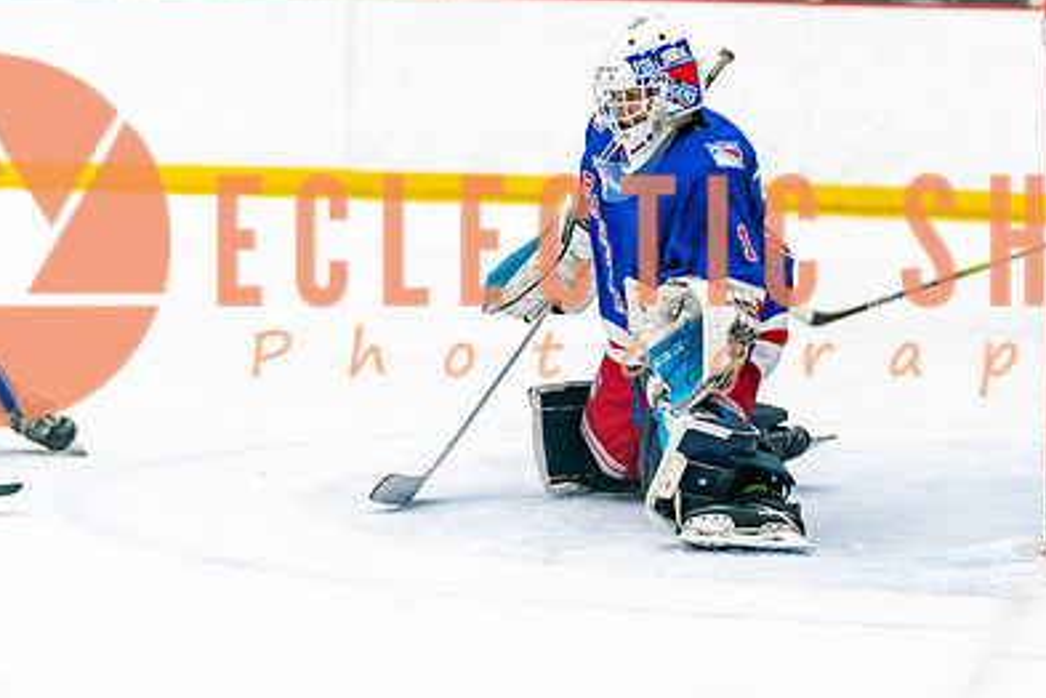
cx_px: 678
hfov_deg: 10.9
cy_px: 241
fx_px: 5491
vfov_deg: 7.3
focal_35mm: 189
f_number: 2.8
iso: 3200
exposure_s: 1/1000
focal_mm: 108
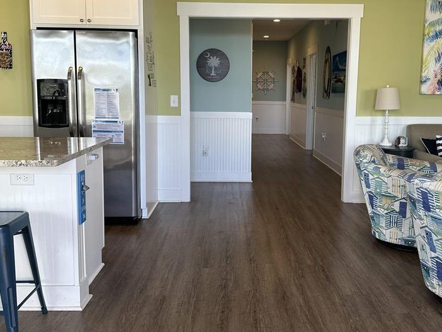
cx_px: 239
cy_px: 145
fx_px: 447
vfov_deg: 40.6
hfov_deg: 52.5
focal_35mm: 35
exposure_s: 1/120
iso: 64
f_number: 1.78
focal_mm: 6.86
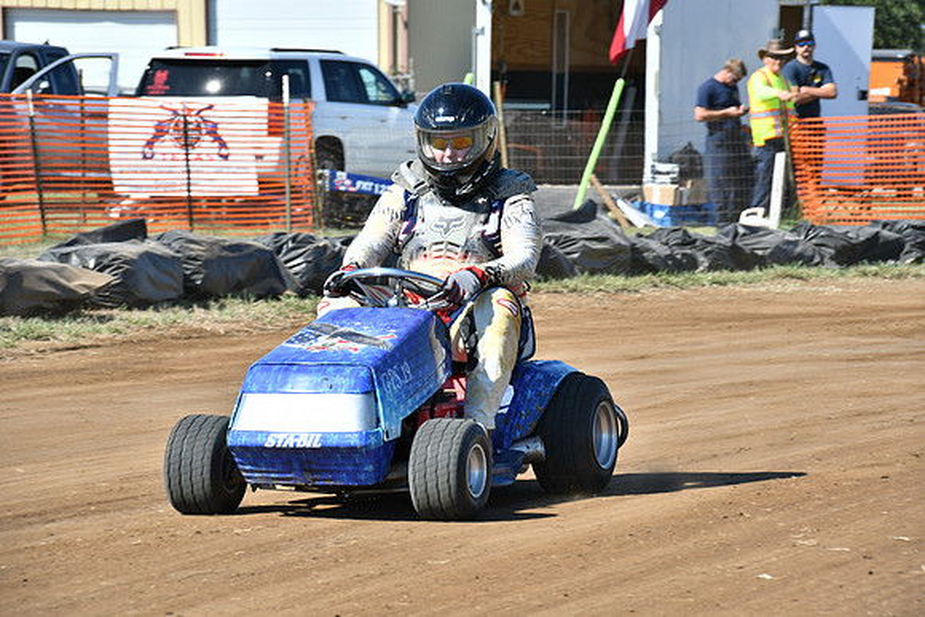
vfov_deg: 7.0
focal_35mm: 195
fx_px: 5011
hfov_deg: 10.5
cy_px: 308
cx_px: 462
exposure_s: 1/320
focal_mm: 130
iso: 100
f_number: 9
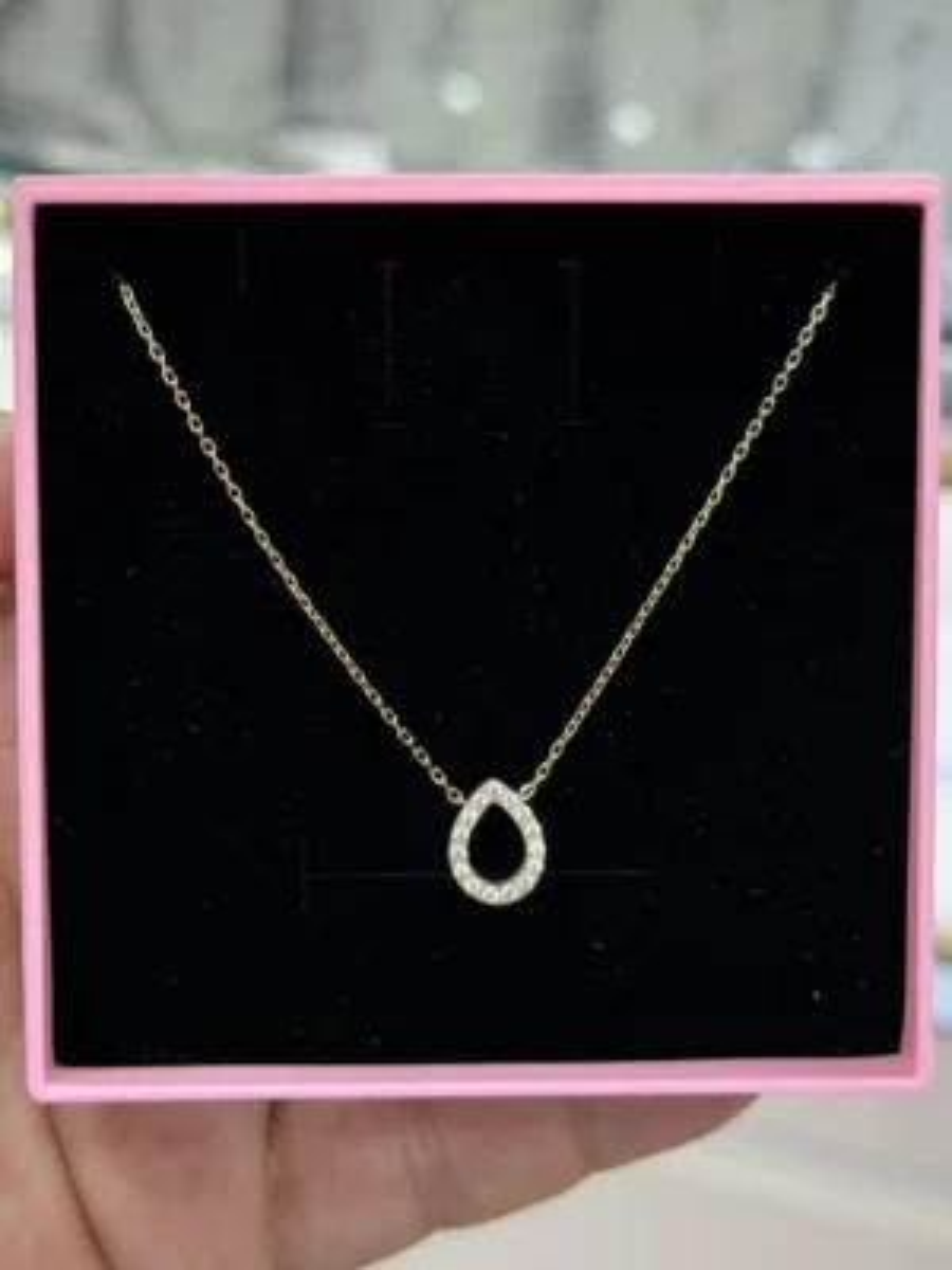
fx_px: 1760
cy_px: 635
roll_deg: -2.1
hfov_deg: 30.3
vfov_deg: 39.7
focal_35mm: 48
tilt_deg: -37.0
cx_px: 476
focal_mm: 6.76
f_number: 1.78
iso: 64
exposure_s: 1/196
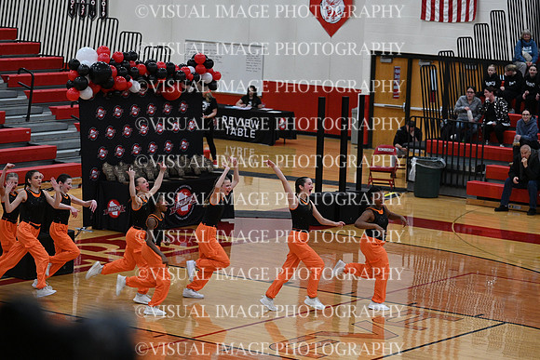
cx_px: 270
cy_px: 180
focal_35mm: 120
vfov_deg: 11.4
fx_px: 1800
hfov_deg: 17.1
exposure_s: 1/400
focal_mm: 120
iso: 4000
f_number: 4
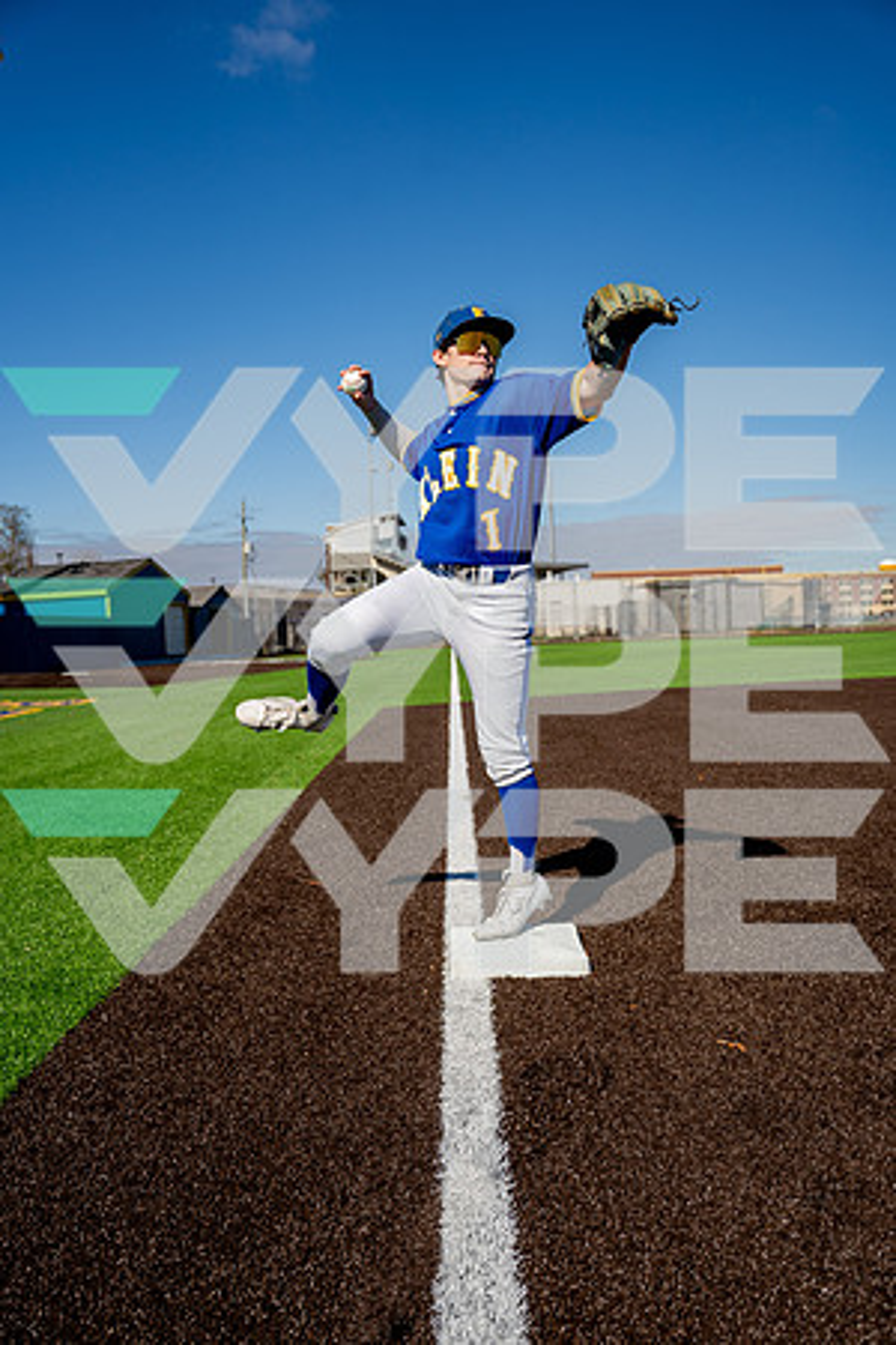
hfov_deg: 45.0
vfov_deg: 63.7
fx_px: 1083
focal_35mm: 29
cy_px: 672
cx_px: 448
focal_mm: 29
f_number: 4
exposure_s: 1/2000
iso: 100
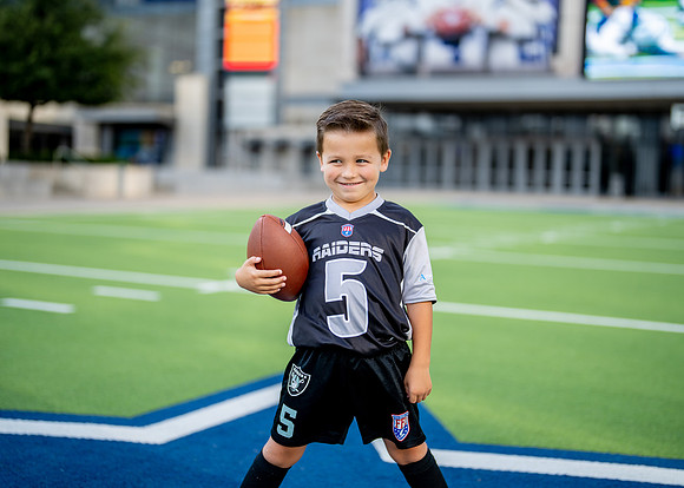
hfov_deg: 36.3
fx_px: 1044
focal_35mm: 54
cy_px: 239
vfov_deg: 26.3
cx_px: 342
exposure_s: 1/1600
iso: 100
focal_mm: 50
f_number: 1.2
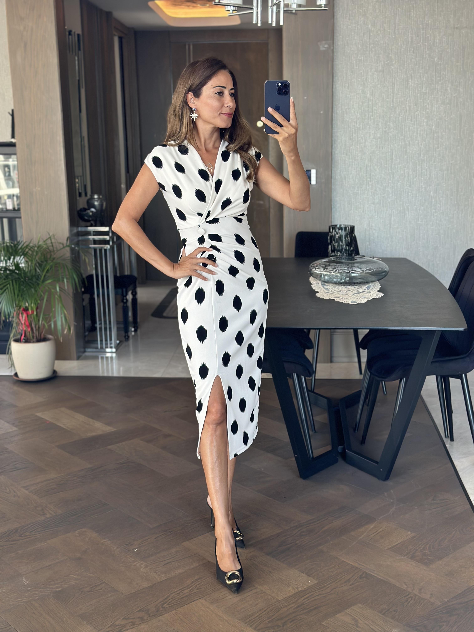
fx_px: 876
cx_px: 237
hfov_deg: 30.3
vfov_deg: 39.7
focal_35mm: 48
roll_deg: +0.5
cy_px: 316
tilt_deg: -16.4
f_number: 1.78
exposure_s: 1/61
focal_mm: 6.86
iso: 125
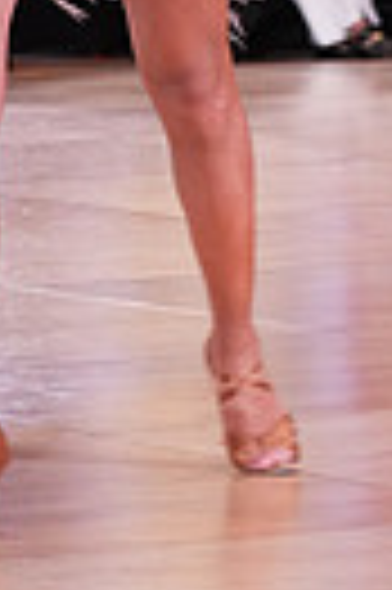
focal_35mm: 319
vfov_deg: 6.4
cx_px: -367
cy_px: -230
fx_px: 5224
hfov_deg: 4.2
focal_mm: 72
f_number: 5.6
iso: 2500
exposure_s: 1/200
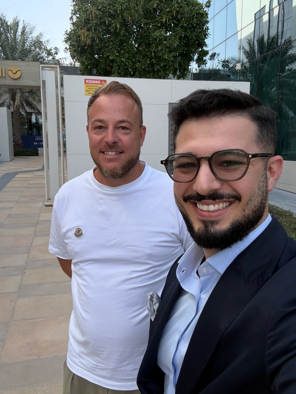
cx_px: 148
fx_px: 342
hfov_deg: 46.8
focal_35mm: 30
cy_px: 197
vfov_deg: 60.0
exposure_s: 1/270
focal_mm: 2.69
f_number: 1.9
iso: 25
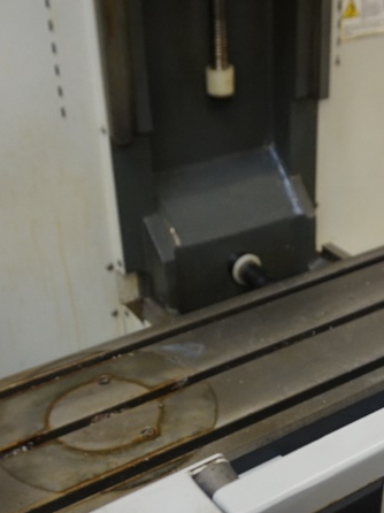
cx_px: 291
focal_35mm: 53
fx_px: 785
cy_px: 339
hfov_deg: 27.1
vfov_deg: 35.9
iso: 800
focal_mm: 16
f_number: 4
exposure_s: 1/60
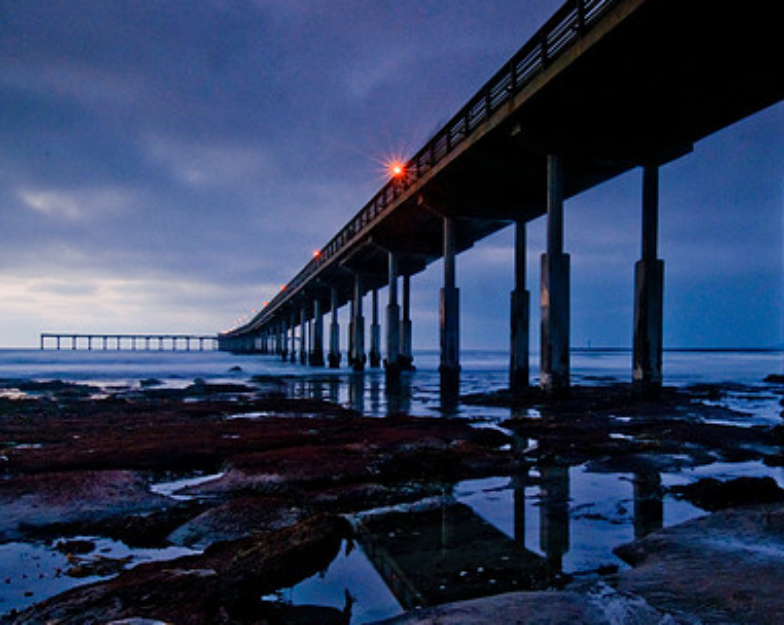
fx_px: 695
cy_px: 338
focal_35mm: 30
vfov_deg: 48.4
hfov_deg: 58.4
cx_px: 469
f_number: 22
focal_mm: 14
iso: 200
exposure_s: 3
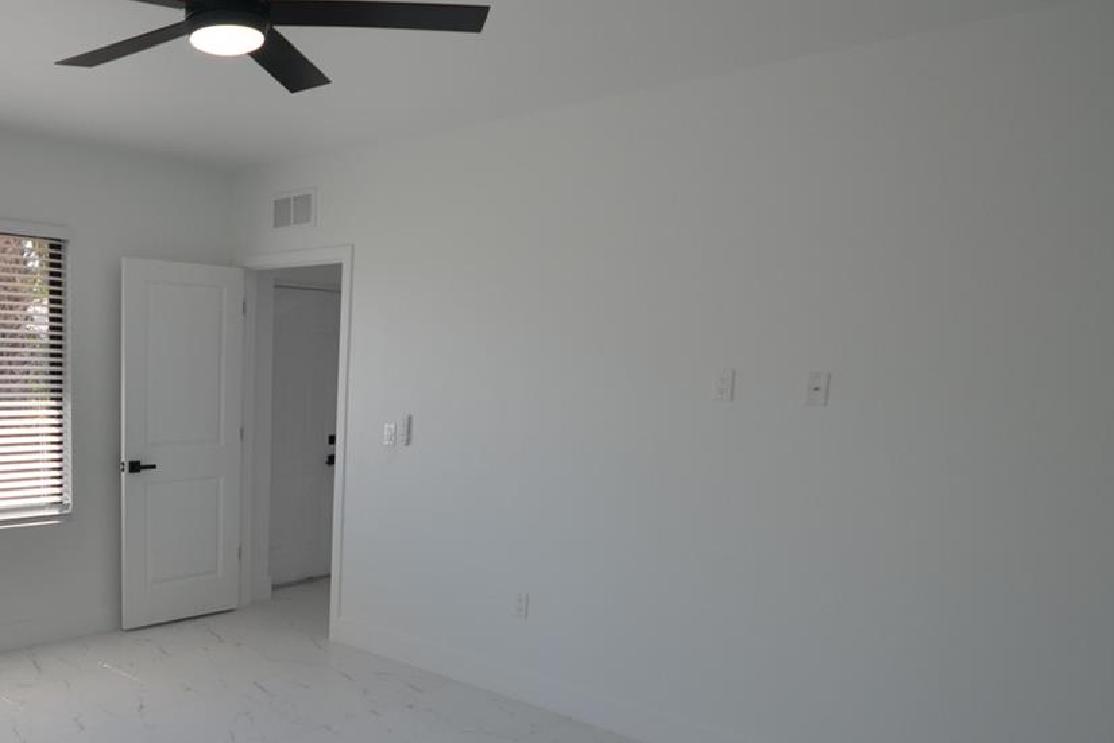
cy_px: 487
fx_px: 897
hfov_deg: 59.7
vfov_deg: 44.4
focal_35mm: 29
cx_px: 259
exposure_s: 1/125
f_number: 5.6
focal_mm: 10
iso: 220
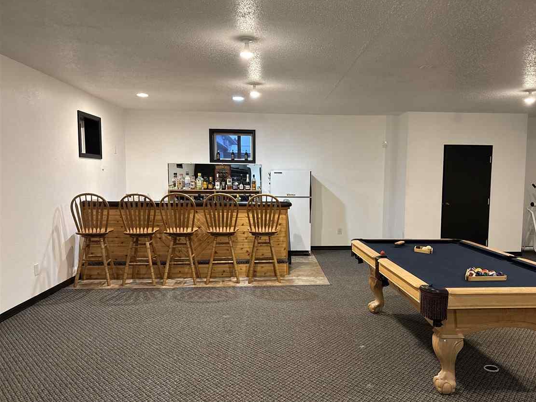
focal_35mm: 30
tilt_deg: -6.3
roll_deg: -1.0
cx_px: 309
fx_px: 465
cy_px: 223
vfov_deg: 46.7
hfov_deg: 59.7
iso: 500
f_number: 1.6
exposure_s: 1/60
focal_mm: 5.96
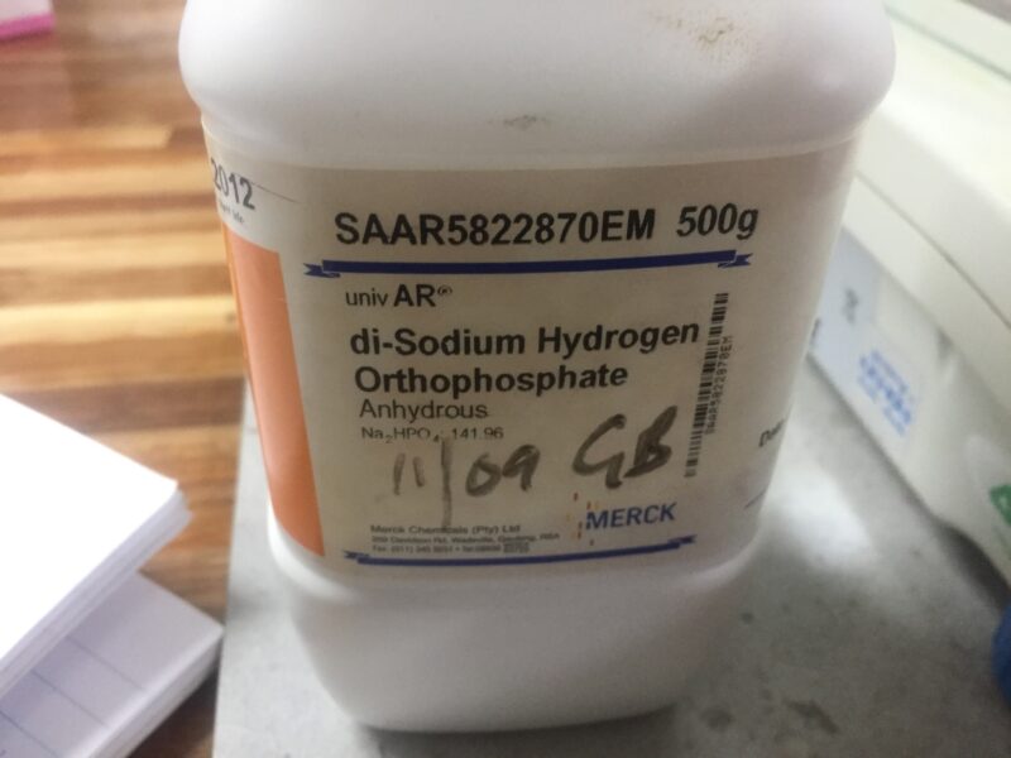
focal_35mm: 29
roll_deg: -1.0
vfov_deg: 48.2
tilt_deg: -36.2
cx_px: 506
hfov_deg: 61.7
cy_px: 379
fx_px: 847
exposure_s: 1/25
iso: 250
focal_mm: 4.15
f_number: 2.2
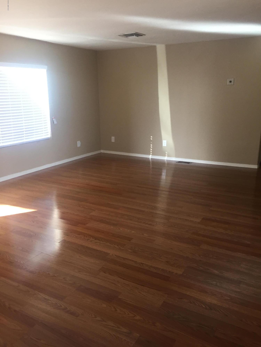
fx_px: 292
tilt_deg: -15.4
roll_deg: +0.8
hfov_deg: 48.2
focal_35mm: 29
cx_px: 130
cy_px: 174
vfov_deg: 61.7
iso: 50
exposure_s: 1/30
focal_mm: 4.15
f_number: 2.2
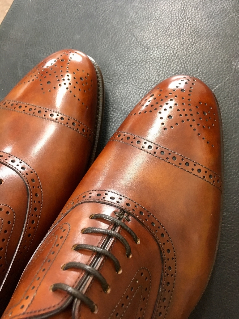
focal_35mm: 29
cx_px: 120
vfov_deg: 61.7
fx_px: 267
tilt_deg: -75.0
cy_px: 160
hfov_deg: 48.2
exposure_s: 1/24
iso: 200
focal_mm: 4.15
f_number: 2.2
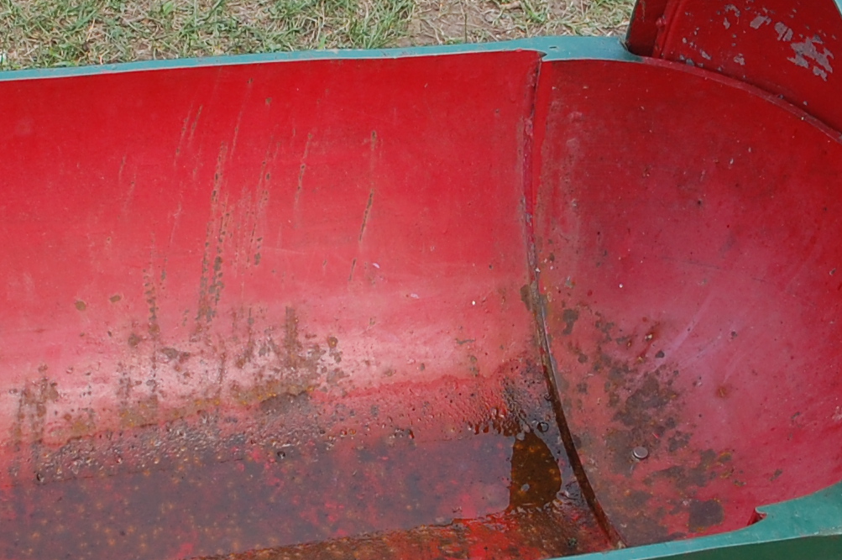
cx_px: 376
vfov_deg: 15.2
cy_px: 281
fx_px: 2103
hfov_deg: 22.6
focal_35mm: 90
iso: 200
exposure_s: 1/100
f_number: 5
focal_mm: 20
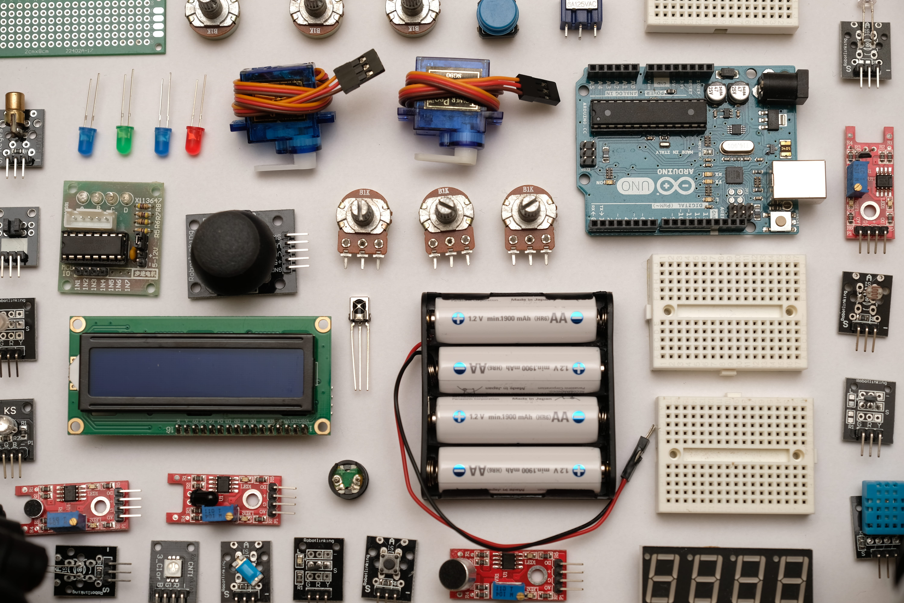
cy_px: 302
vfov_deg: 20.0
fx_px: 1707
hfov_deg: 29.7
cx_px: 452
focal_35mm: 68
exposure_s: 1/100
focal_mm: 45.5
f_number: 4
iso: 100
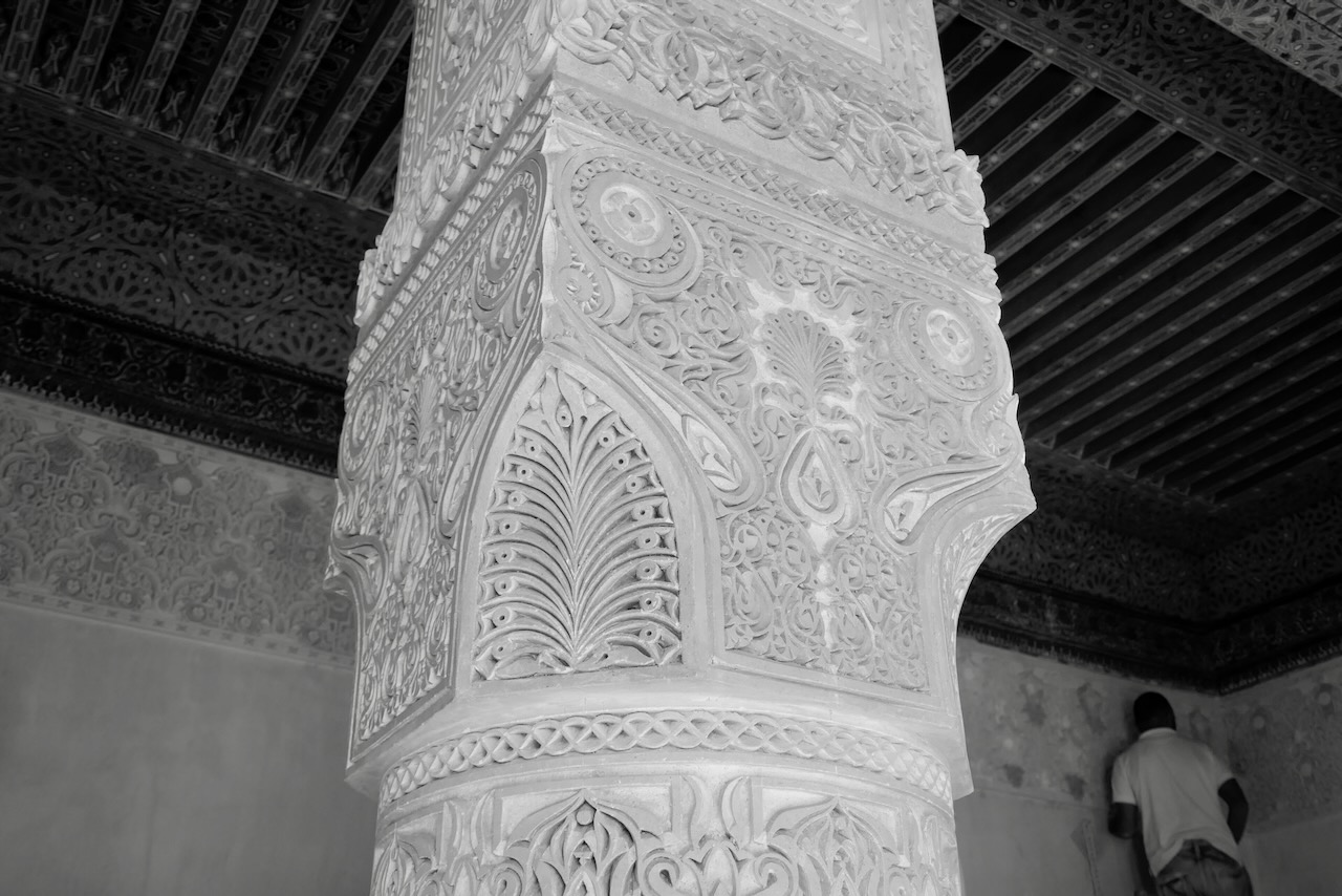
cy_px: 448
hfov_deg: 51.9
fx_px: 1380
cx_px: 671
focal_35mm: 37
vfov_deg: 36.0
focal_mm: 13.3
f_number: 3.5
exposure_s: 1/80
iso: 320
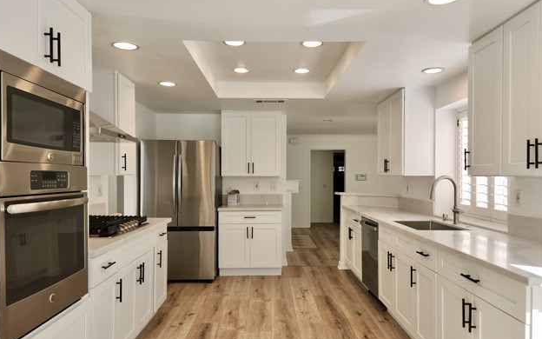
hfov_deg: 72.5
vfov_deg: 49.2
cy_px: 184
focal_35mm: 25
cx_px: 268
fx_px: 369
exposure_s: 1/163
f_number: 1.8
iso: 20
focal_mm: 5.4
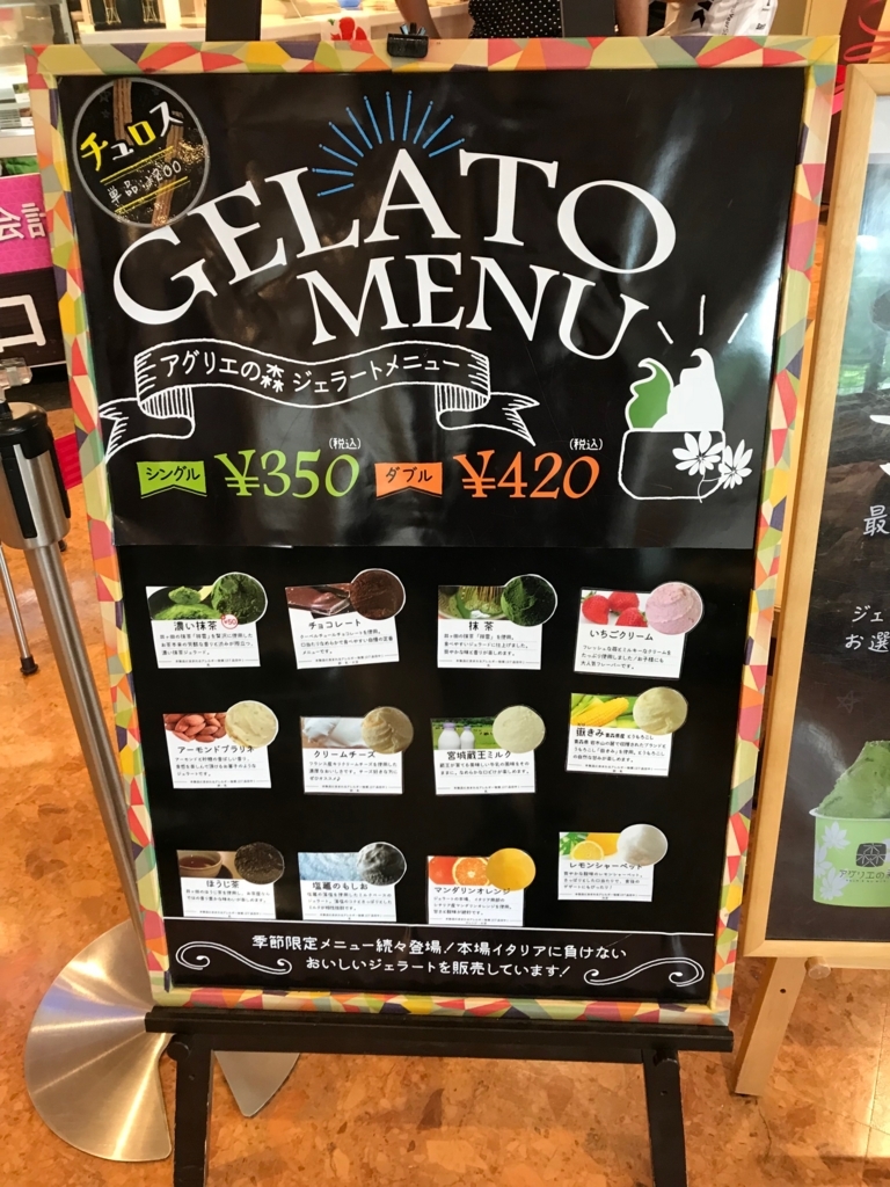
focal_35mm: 28
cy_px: 594
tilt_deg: -32.5
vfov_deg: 63.4
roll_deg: +0.8
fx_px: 960
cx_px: 445
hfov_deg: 49.7
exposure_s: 1/17
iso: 40
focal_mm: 3.99
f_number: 1.8
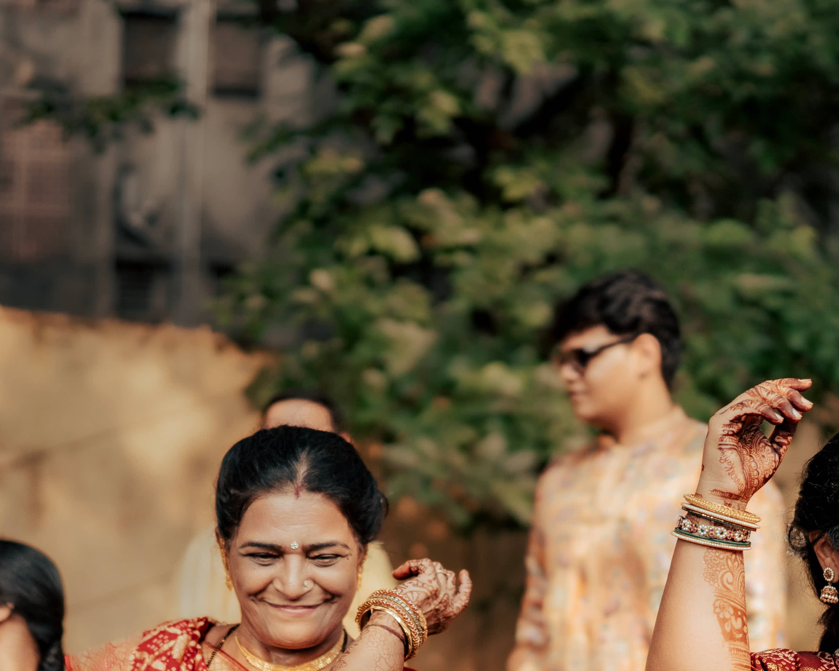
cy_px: 586
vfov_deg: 19.3
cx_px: 538
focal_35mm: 78
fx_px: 1937
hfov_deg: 24.4
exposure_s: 1/3200
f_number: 1.4
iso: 320
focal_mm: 35
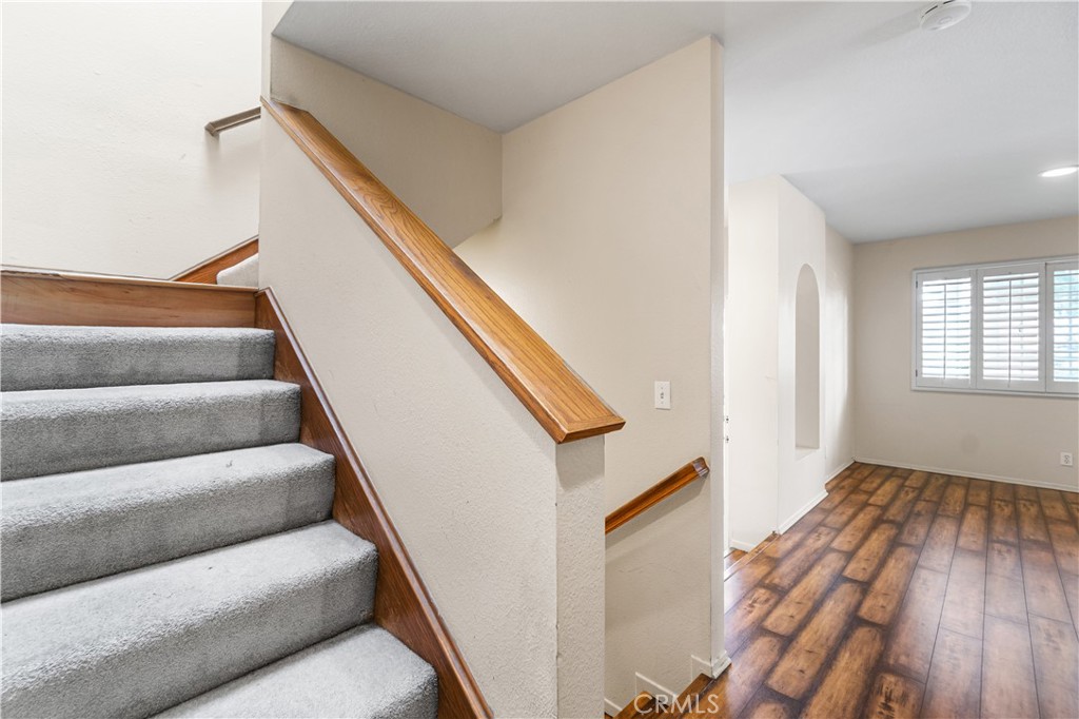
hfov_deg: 100.4
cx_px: 540
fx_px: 449
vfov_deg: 77.3
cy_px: 360
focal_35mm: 15
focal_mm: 10
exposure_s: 1/4
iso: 320
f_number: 7.1
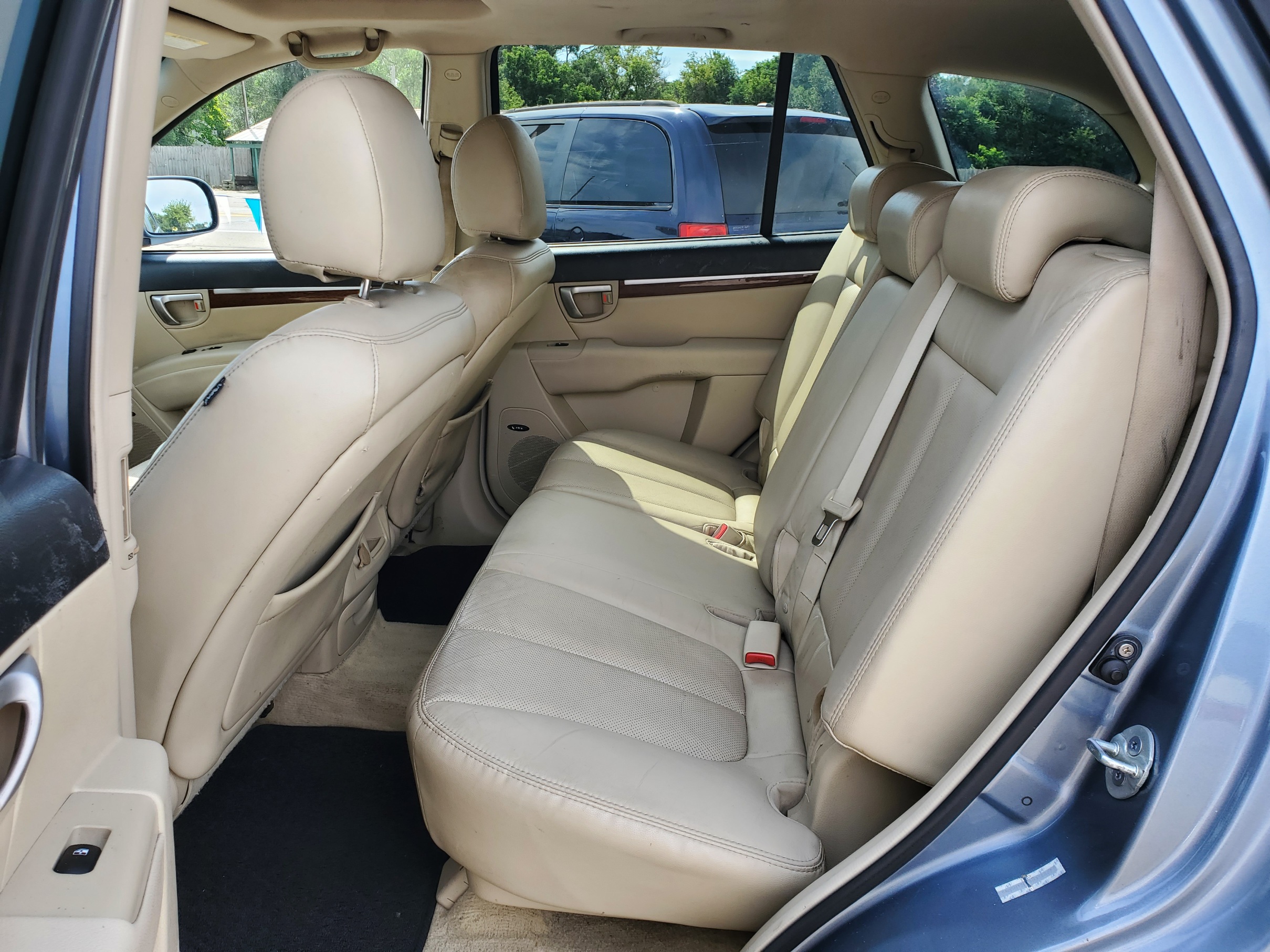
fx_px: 954
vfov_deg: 53.1
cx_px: 635
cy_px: 476
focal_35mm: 26
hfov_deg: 67.3
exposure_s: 1/238
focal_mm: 4.3
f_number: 2.4
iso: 50
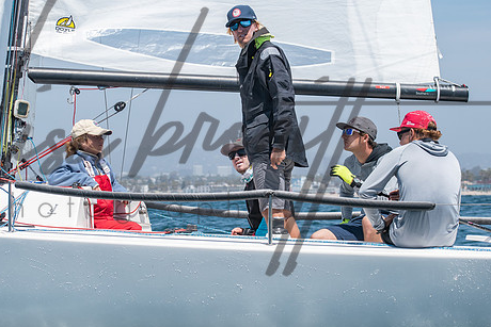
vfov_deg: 10.1
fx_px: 1855
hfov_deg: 15.1
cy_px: 128
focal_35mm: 136
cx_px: 224
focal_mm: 70
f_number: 6.3
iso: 200
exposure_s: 1/1000
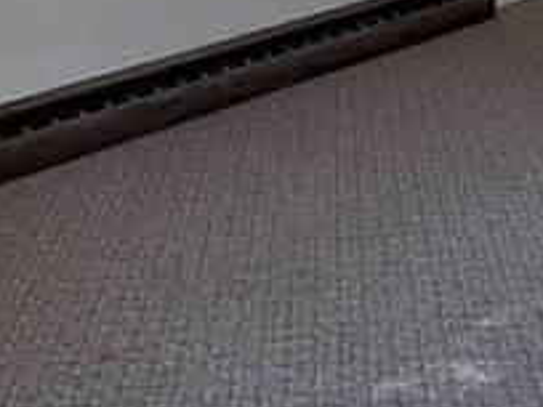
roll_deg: +1.1
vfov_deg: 15.2
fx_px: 1380
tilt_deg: -3.2
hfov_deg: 21.7
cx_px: 506
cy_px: -253
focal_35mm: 88
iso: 100
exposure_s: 1/129
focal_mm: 2.22
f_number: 2.2
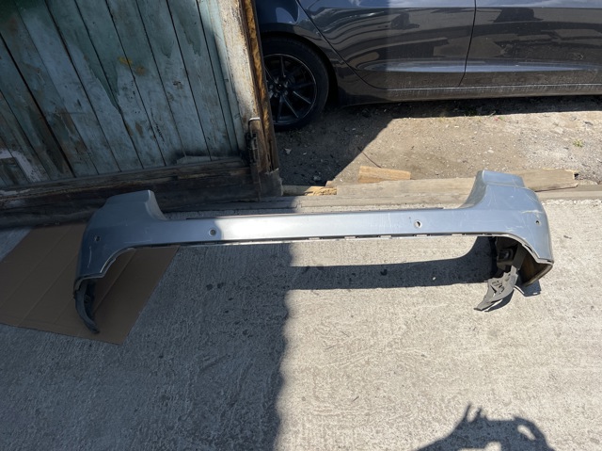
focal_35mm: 26
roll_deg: +8.0
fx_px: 452
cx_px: 301
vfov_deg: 53.0
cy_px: 226
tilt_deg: -42.0
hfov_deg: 67.3
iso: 50
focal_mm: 5.7
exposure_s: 1/6211
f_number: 1.5
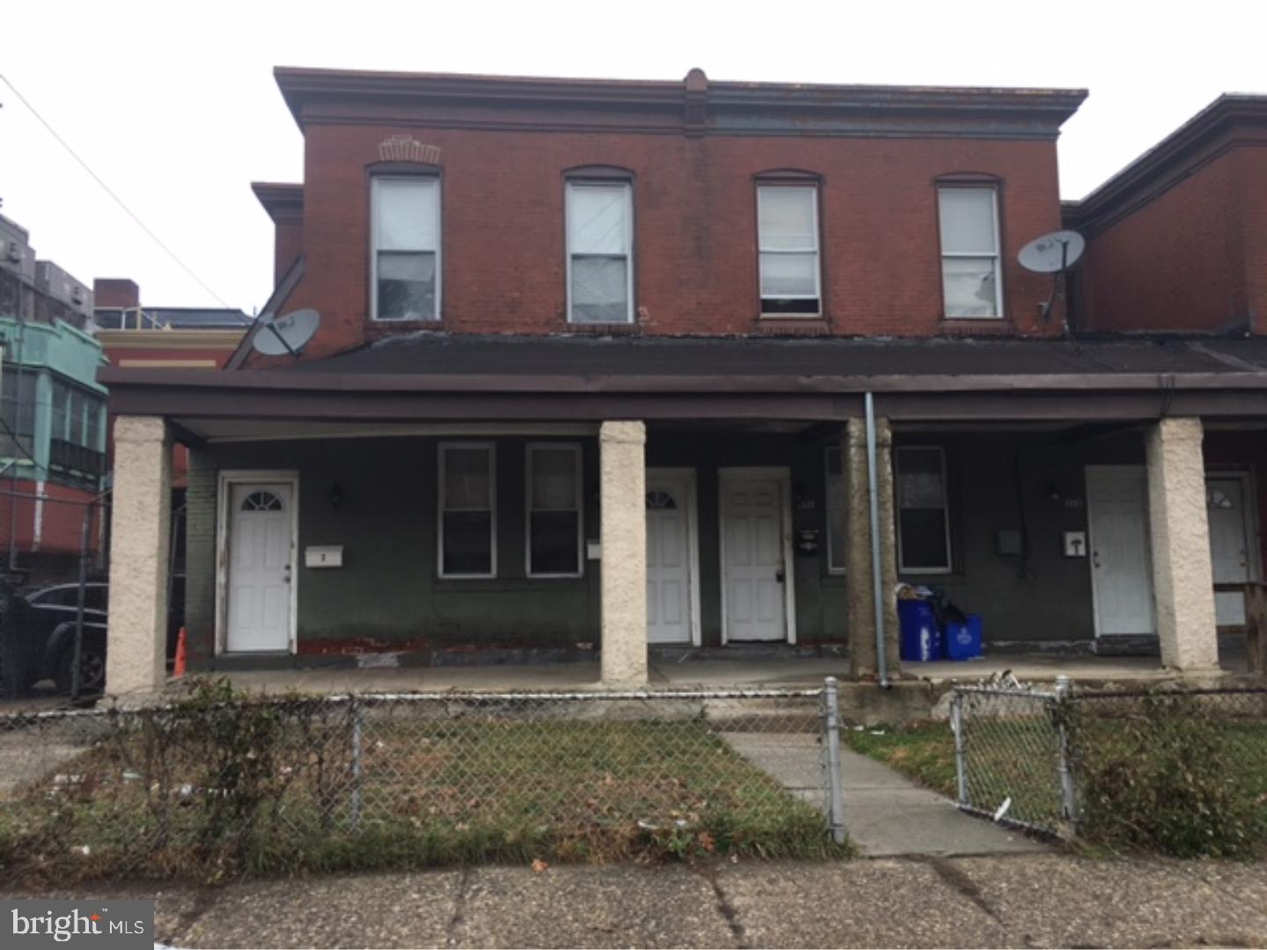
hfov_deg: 61.7
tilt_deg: +7.8
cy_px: 475
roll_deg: +0.8
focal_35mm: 29
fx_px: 1061
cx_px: 634
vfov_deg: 48.2
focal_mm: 4.15
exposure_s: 1/261
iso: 25
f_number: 2.2
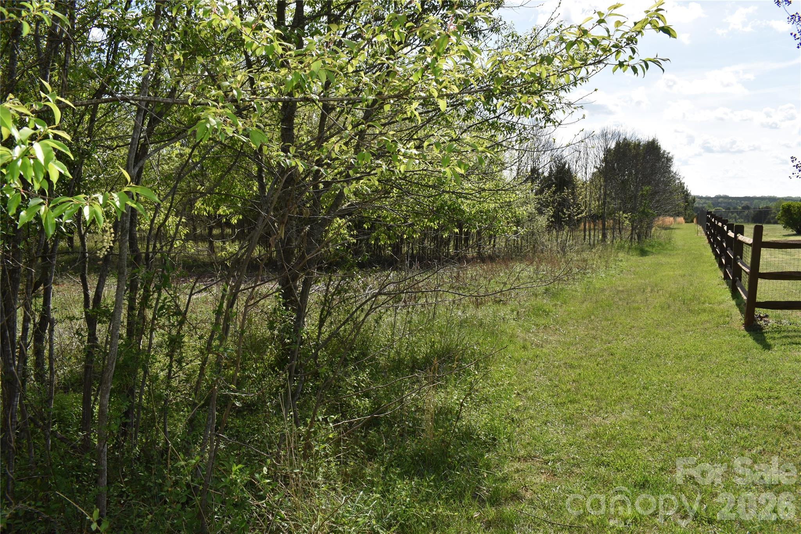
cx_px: 400
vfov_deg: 47.9
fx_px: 601
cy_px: 267
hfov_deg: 67.4
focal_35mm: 27
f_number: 11
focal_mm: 18
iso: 100
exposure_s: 1/200
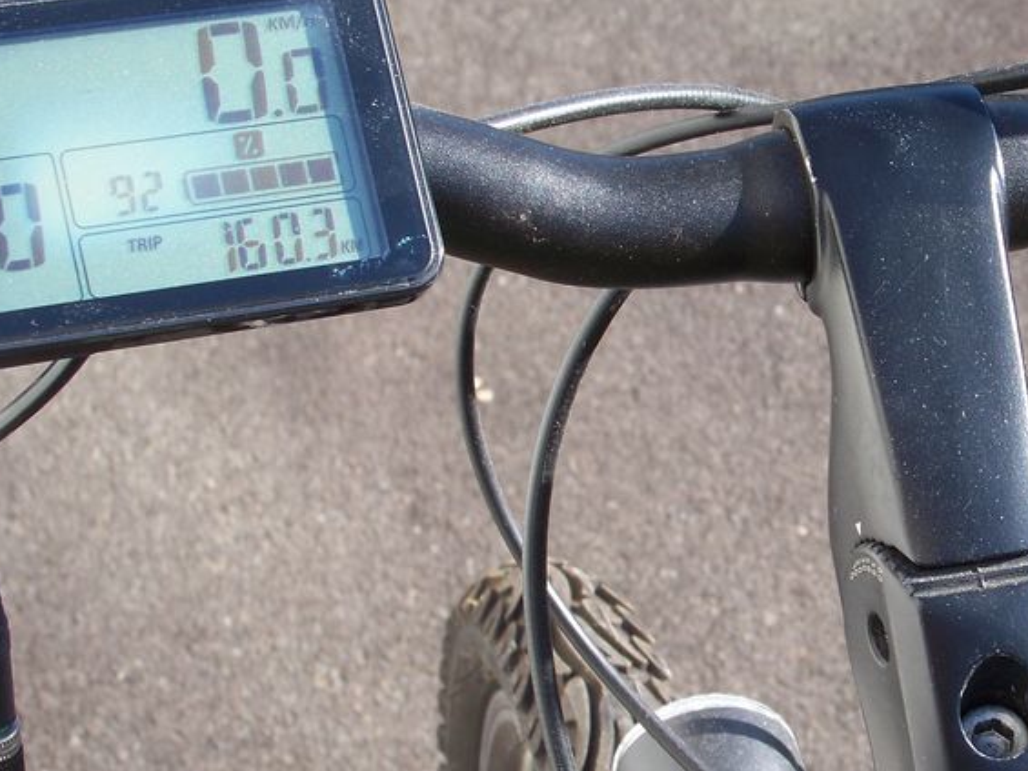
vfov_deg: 11.3
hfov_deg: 15.0
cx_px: 764
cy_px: 435
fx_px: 3891
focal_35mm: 131
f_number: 5.6
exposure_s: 1/80
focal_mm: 14.6
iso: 64
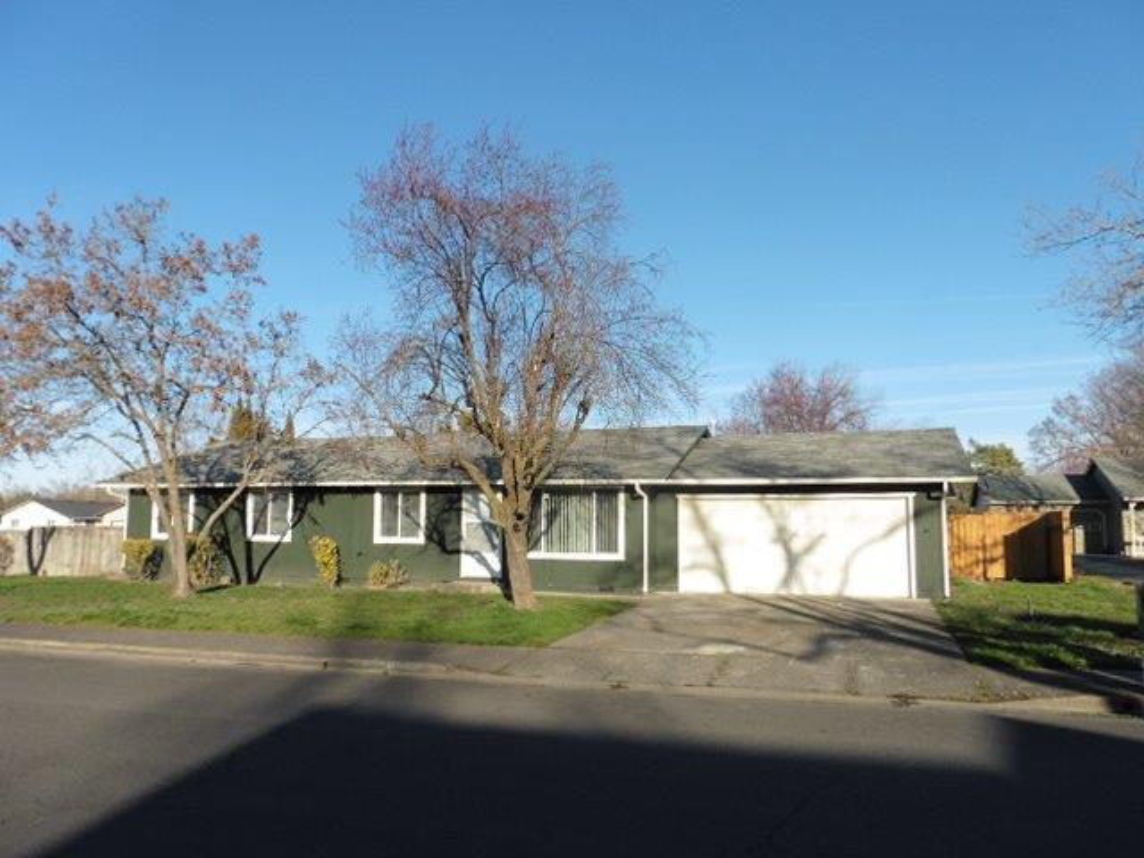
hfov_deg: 69.4
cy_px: 429
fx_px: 826
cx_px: 572
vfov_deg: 54.9
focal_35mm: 25
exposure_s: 1/640
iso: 100
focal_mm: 4.4
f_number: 4
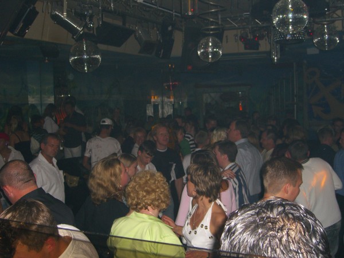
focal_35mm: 46
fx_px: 457
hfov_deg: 41.2
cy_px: 129
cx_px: 172
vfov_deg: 31.5
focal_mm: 9.5
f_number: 3.1
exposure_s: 1/60
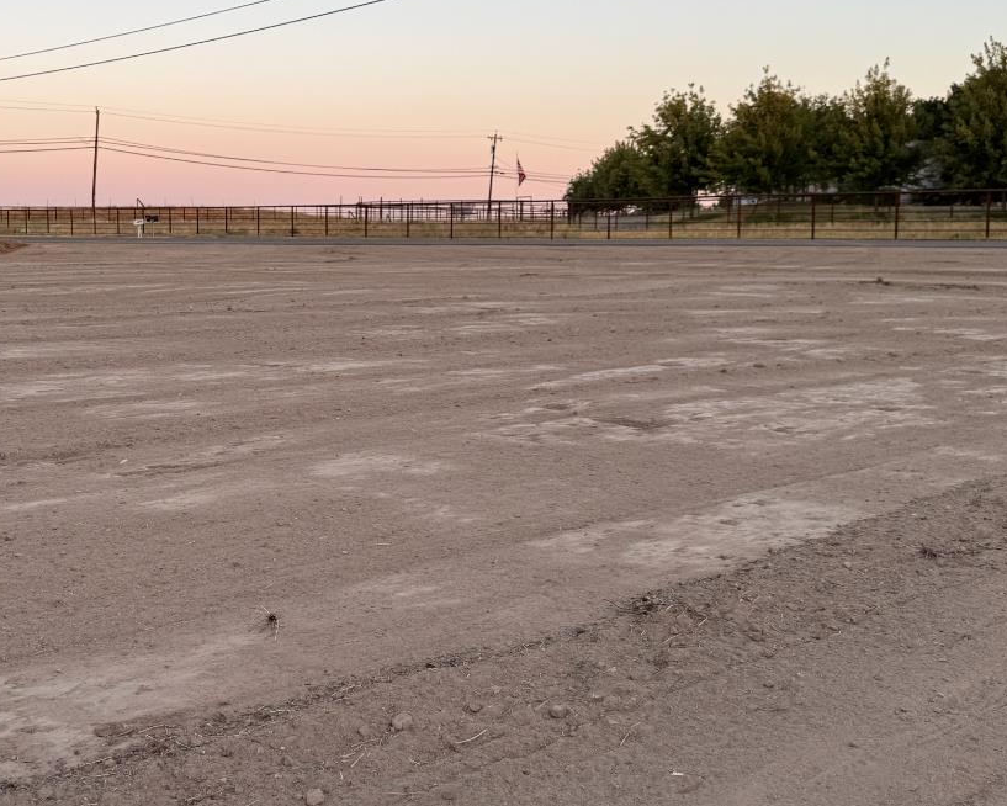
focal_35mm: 43
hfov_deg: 41.9
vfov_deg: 34.8
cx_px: 281
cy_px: 344
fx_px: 1282
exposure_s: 1/535
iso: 80
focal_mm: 6.76
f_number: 1.78
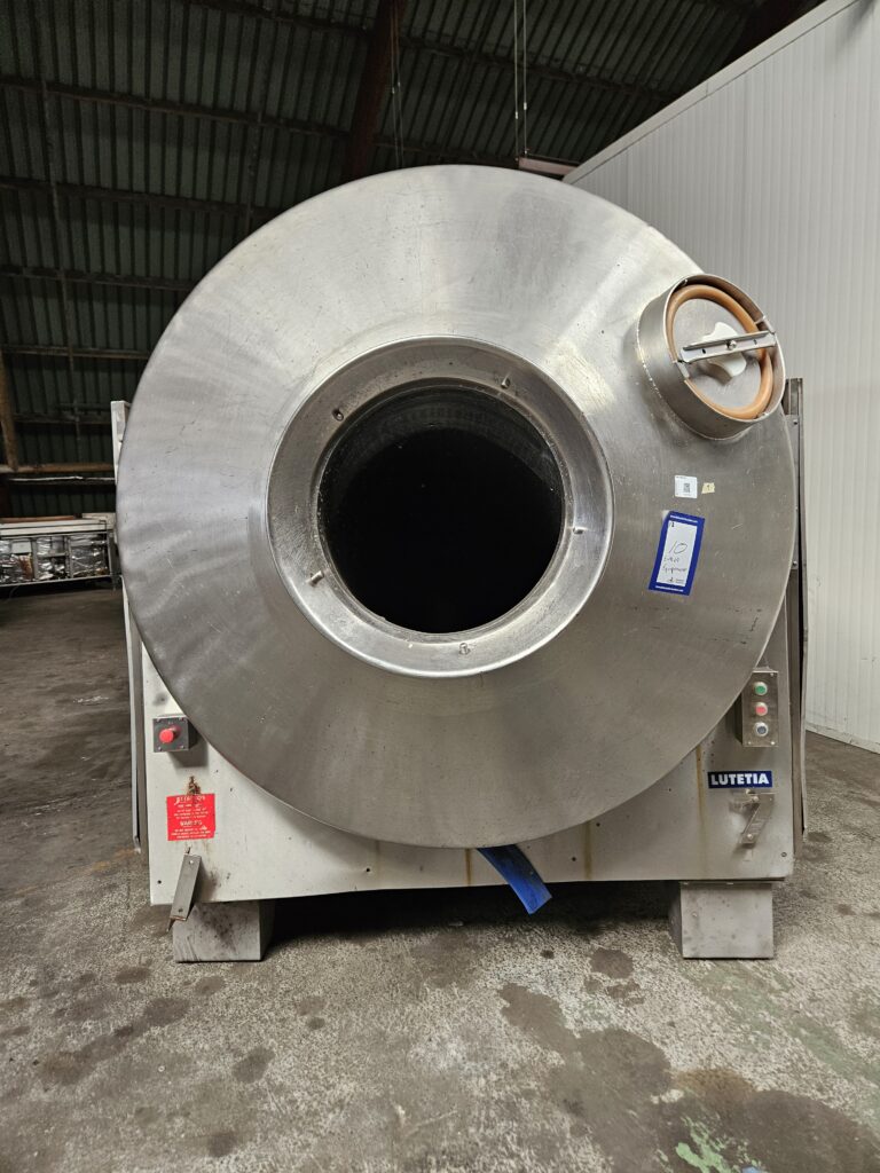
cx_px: 440
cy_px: 586
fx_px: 780
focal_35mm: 23
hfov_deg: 58.9
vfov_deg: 73.9
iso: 200
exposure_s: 1/180
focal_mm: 5.4
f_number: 1.8
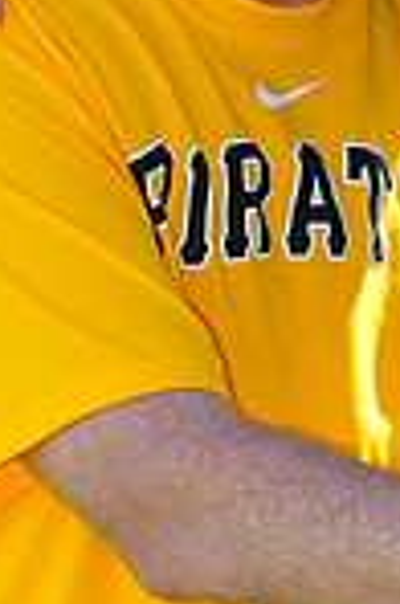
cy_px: -253
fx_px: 7886
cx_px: 502
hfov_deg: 2.9
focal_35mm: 471
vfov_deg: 4.4
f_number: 6.3
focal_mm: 120
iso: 200
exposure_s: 1/200
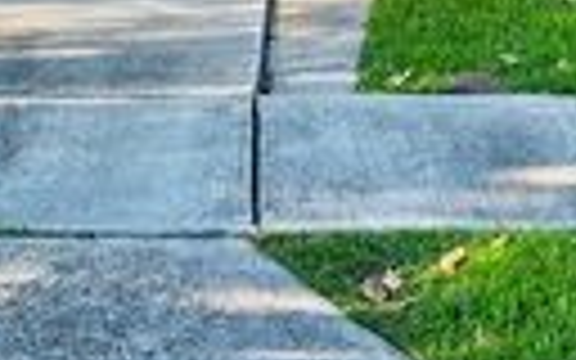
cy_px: -106
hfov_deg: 19.3
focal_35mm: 108
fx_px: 1695
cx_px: 284
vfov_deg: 11.8
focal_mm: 5.96
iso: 50
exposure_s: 1/321
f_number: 1.6
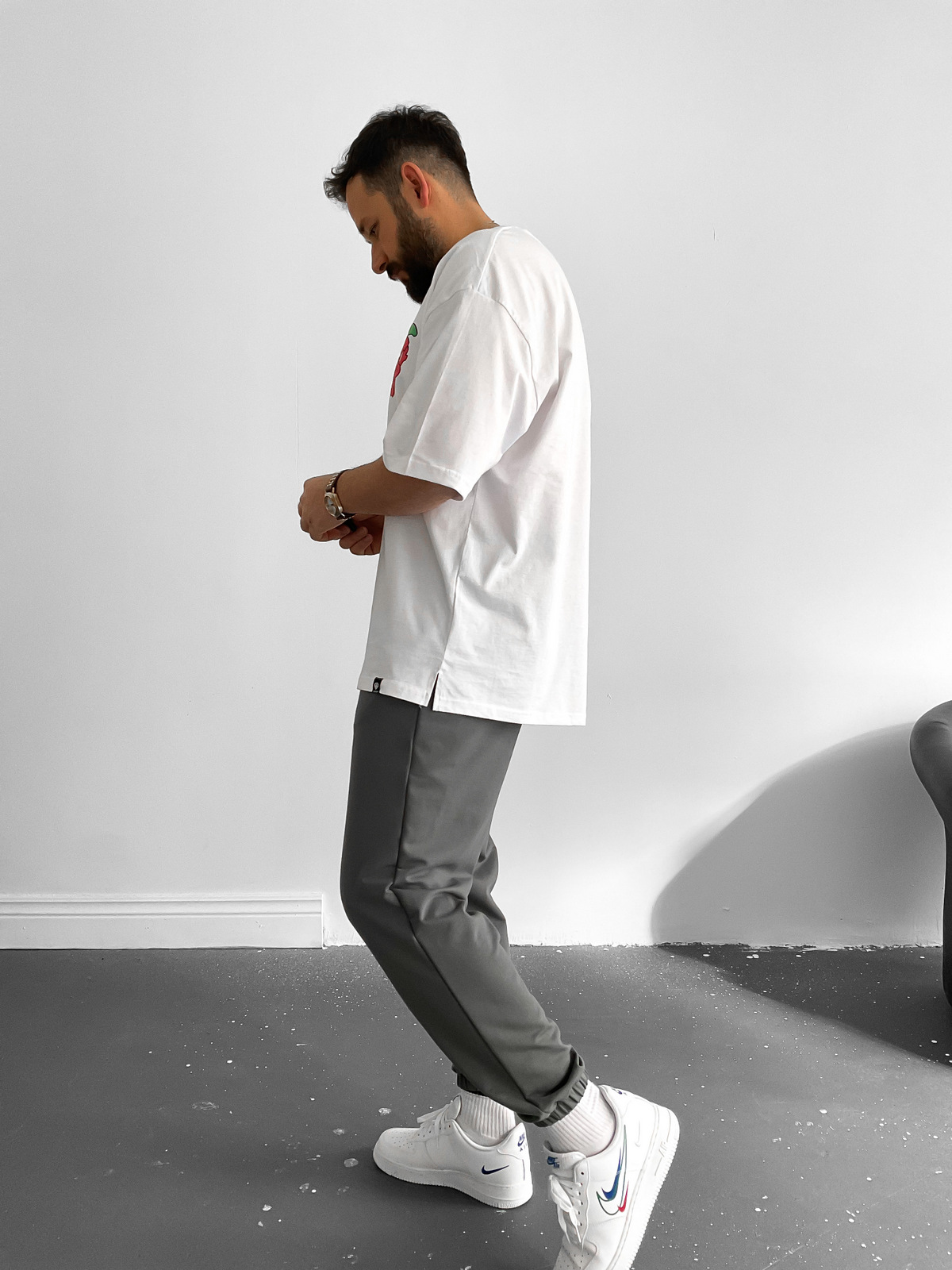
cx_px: 476
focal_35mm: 29
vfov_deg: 61.7
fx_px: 1063
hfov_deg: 48.2
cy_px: 635
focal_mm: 3
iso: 64
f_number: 1.8
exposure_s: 1/80
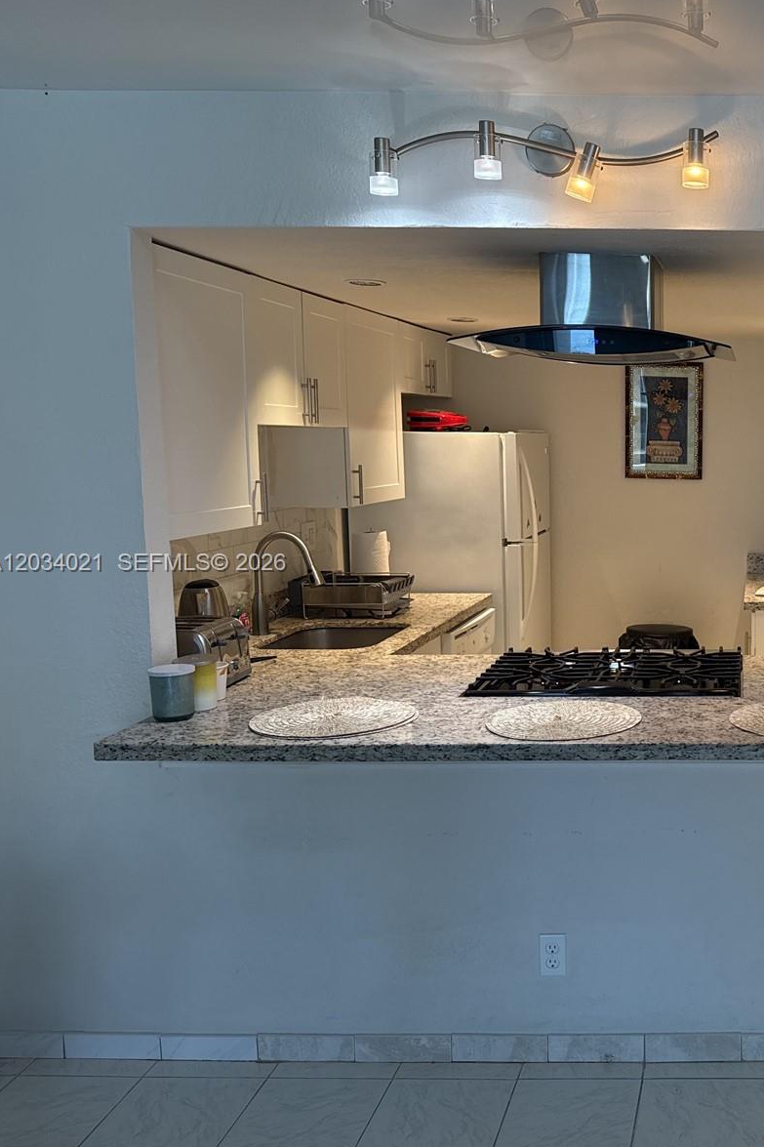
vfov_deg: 55.8
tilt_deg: -7.3
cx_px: 763
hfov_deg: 35.2
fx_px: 1083
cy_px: 564
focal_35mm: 34
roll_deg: -0.9
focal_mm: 6.76
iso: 200
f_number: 1.78
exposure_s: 1/211
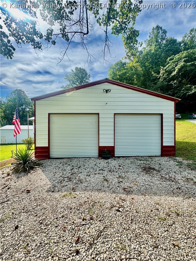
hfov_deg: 85.7
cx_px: 98
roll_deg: +0.4
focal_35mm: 14
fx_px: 106
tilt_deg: -0.7
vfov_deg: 102.1
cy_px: 130
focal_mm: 2.22
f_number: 2.2
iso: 50
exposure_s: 1/641
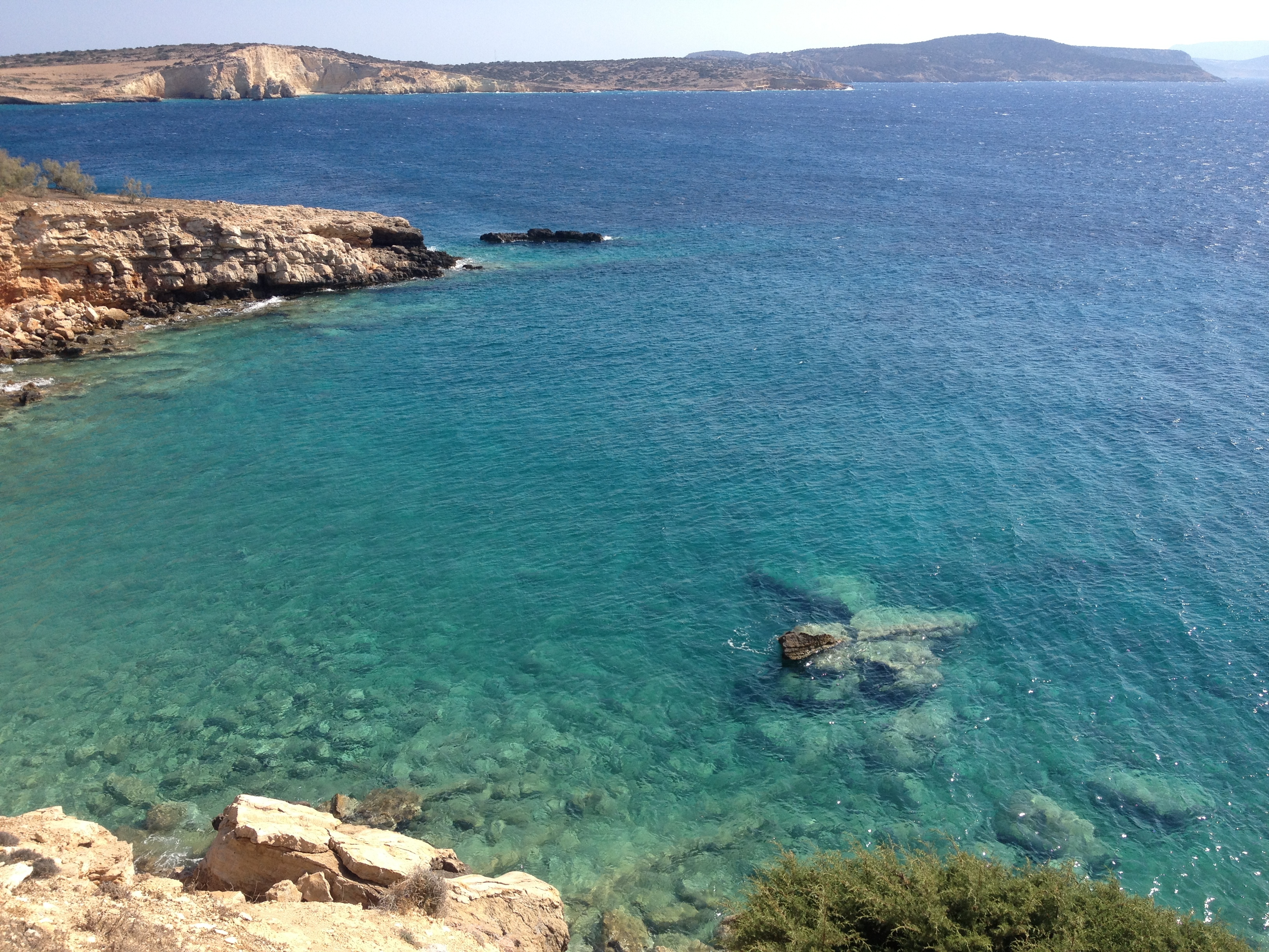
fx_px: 1283
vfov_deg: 40.7
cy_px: 476
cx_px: 634
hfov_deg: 52.6
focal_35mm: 35
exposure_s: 1/1284
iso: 50
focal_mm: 4.28
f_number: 2.4
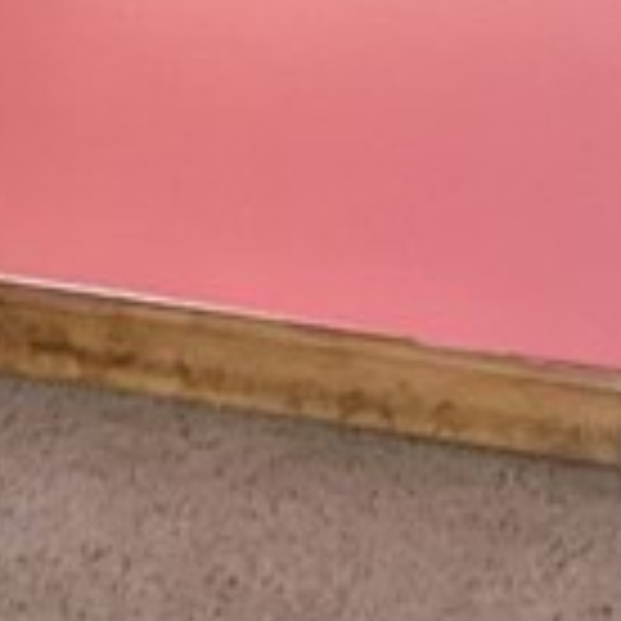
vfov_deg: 8.1
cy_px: -734
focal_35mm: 203
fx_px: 4120
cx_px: -32
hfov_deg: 8.6
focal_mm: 3.3
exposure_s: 1/60
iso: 250
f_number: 2.4
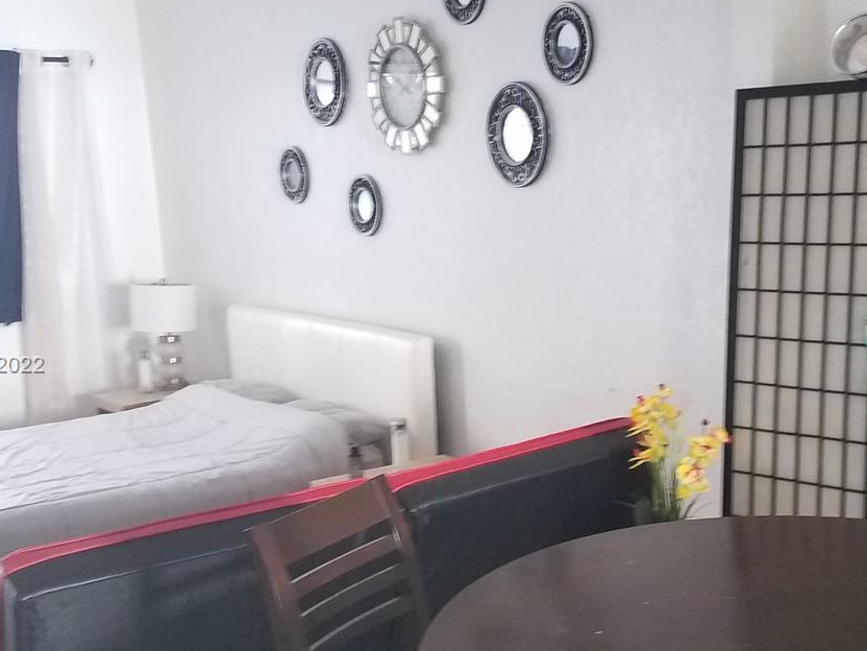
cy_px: 366
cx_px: 544
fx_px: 1252
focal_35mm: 50
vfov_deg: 29.1
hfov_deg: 37.9
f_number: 1.7
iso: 200
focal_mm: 4.2
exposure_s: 1/24
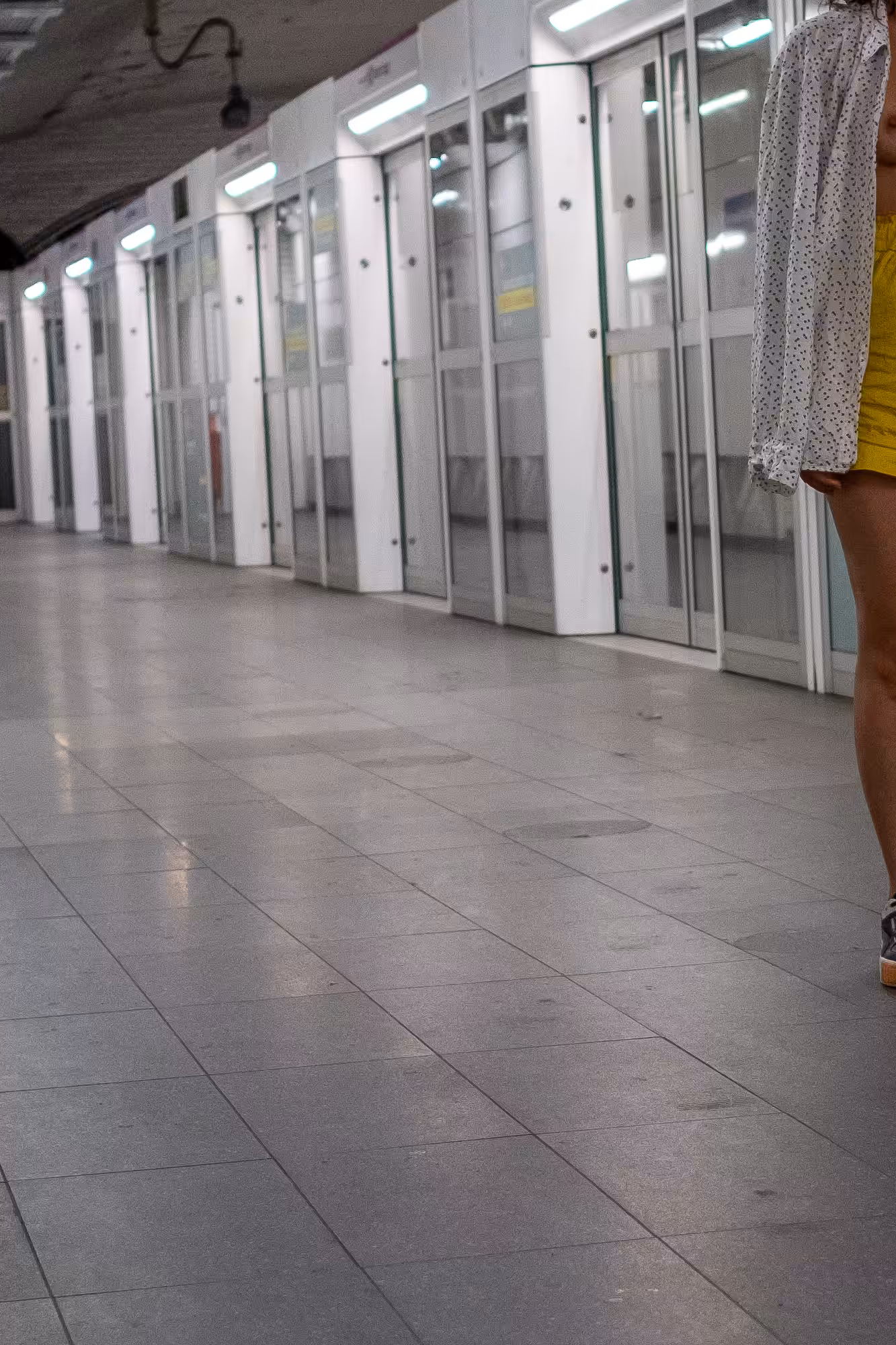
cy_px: 699
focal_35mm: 105
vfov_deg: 19.5
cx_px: 672
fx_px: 3920
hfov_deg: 13.0
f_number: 2
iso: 800
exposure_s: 1/125
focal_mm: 23
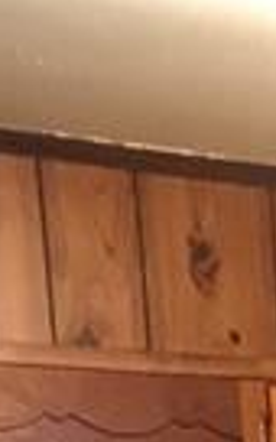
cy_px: 1131
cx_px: 562
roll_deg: +2.9
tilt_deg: -9.3
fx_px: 2022
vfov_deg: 10.4
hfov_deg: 7.5
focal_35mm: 168
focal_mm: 3.99
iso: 100
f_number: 1.8
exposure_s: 1/13
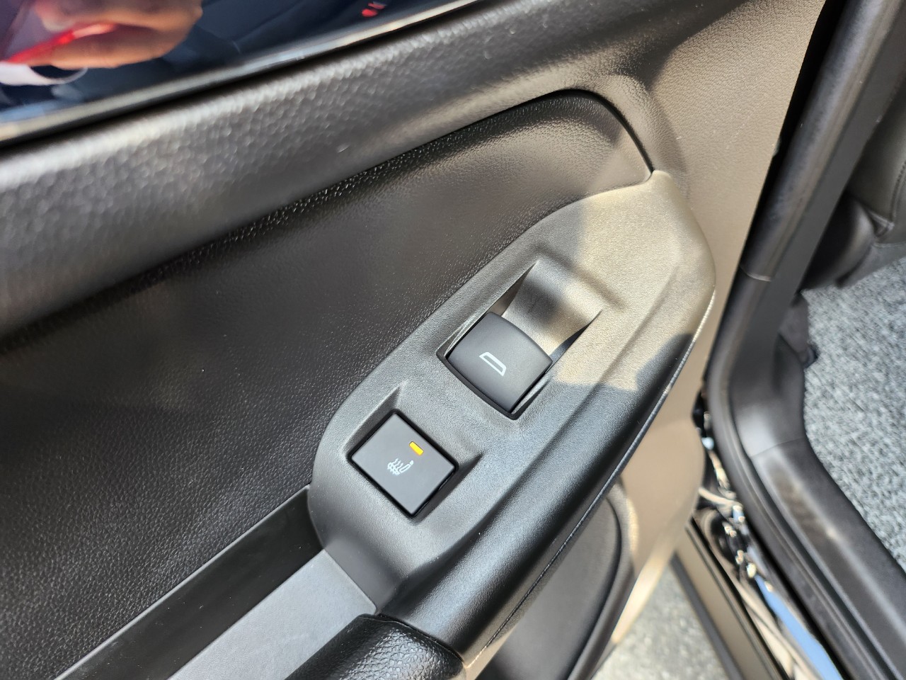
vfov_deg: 56.8
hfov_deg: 71.6
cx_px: 453
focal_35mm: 24
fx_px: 628
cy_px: 340
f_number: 1.8
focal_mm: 5
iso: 125
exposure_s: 1/180
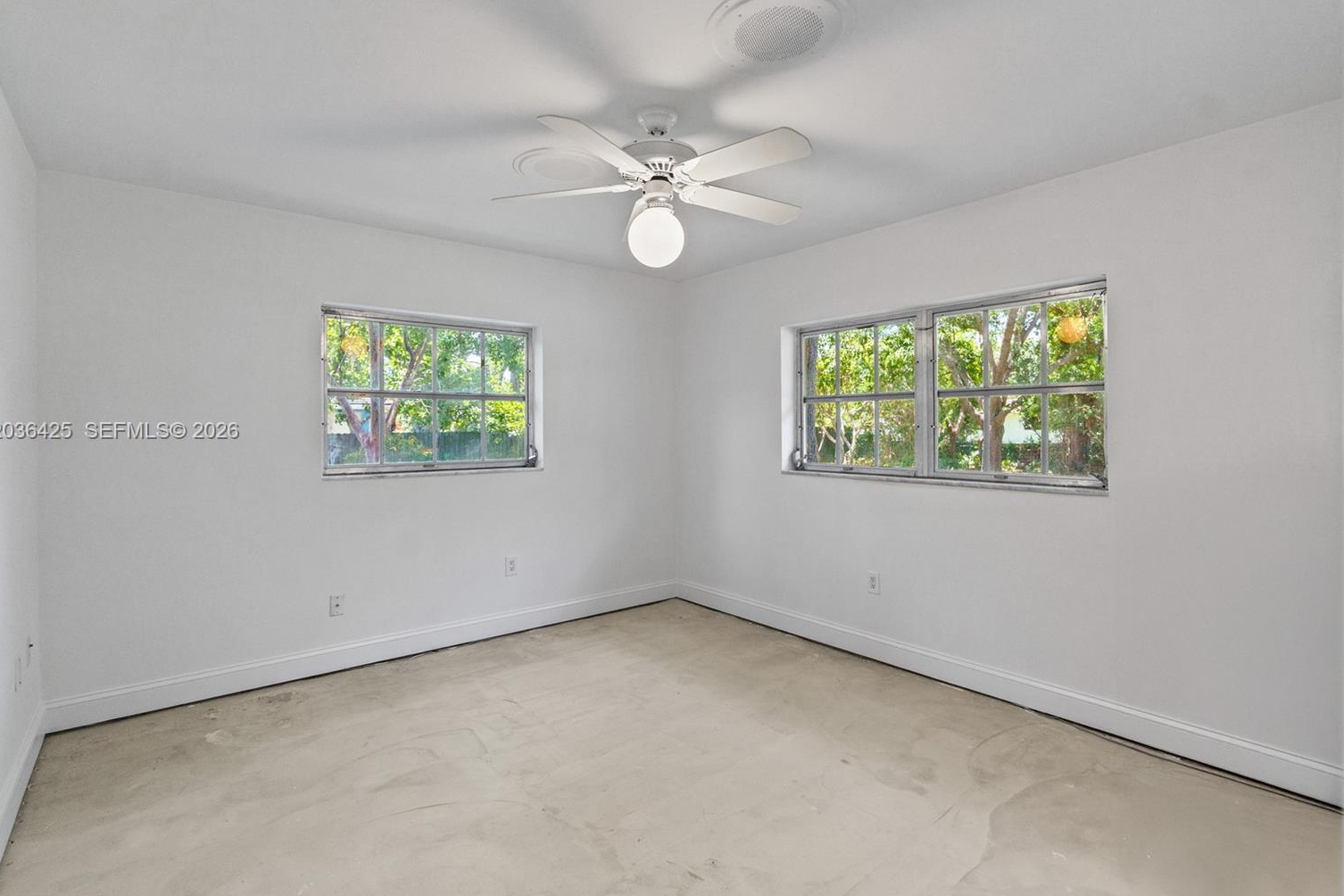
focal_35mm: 17
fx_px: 635
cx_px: 675
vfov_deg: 70.4
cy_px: 432
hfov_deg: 93.3
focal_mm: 16
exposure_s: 1/20
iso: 500
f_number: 4.5
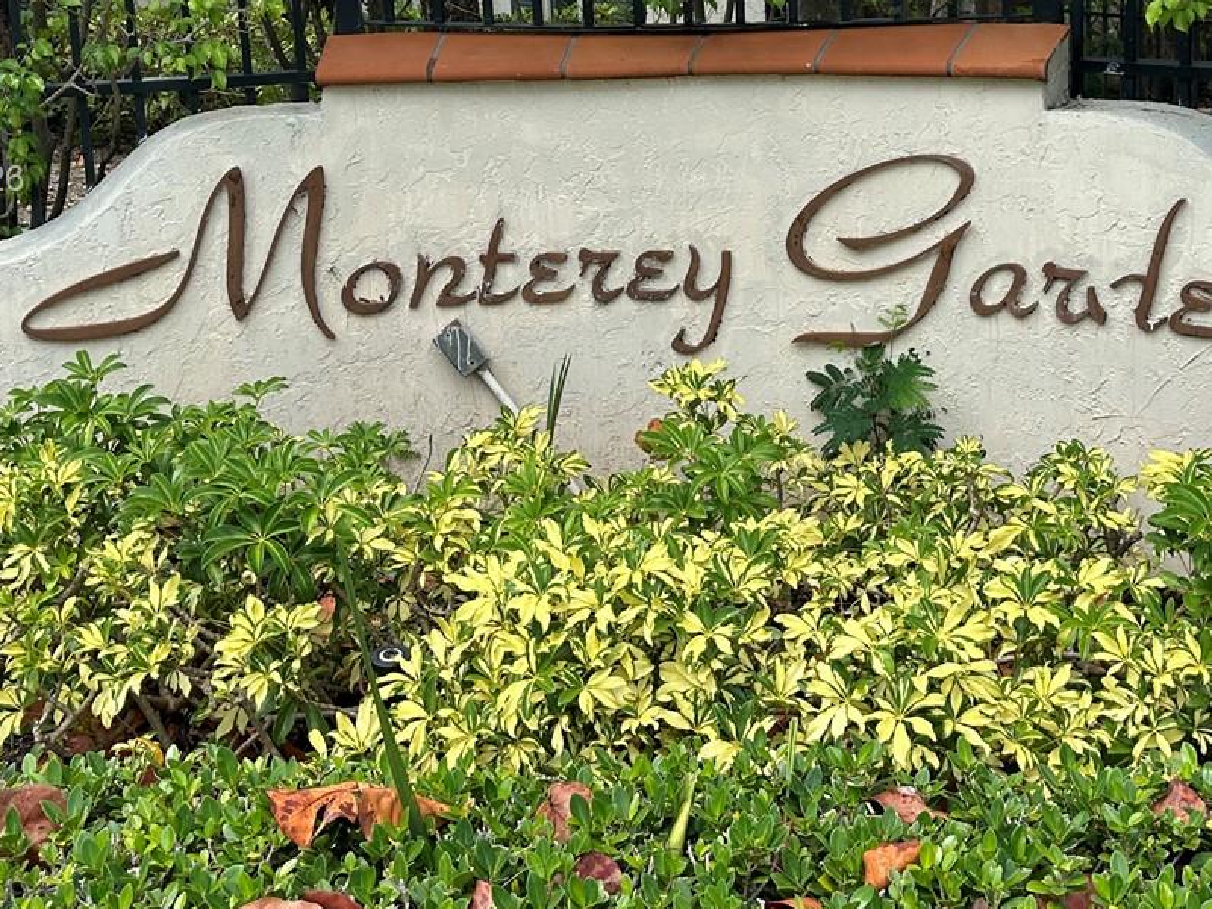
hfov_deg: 39.4
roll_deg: +1.9
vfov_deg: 29.6
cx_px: 765
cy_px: 182
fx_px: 1681
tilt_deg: -10.3
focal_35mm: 48
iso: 80
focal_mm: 6.86
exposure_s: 1/1453
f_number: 1.78
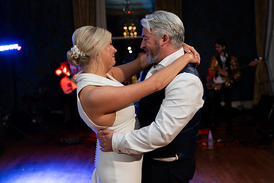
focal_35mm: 44
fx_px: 335
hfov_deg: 44.5
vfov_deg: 30.5
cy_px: 92
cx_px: 137
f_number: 2.8
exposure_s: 1/160
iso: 1250
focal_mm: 44
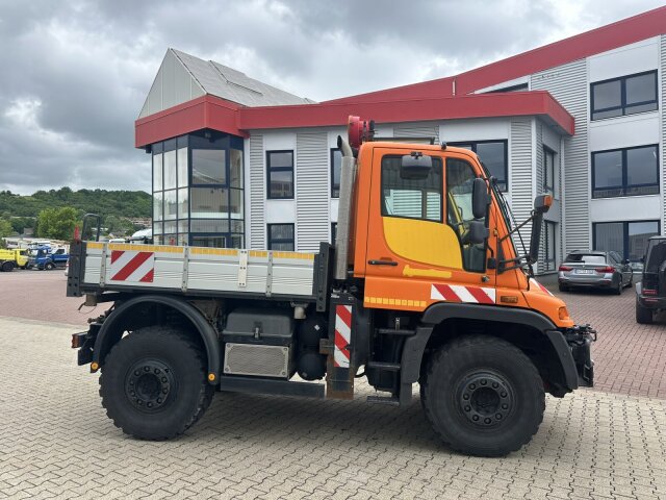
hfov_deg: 71.6
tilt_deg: +2.1
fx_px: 462
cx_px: 333
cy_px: 250
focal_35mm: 24
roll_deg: +0.3
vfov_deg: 56.8
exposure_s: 1/1374
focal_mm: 6.86
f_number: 1.78
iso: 80
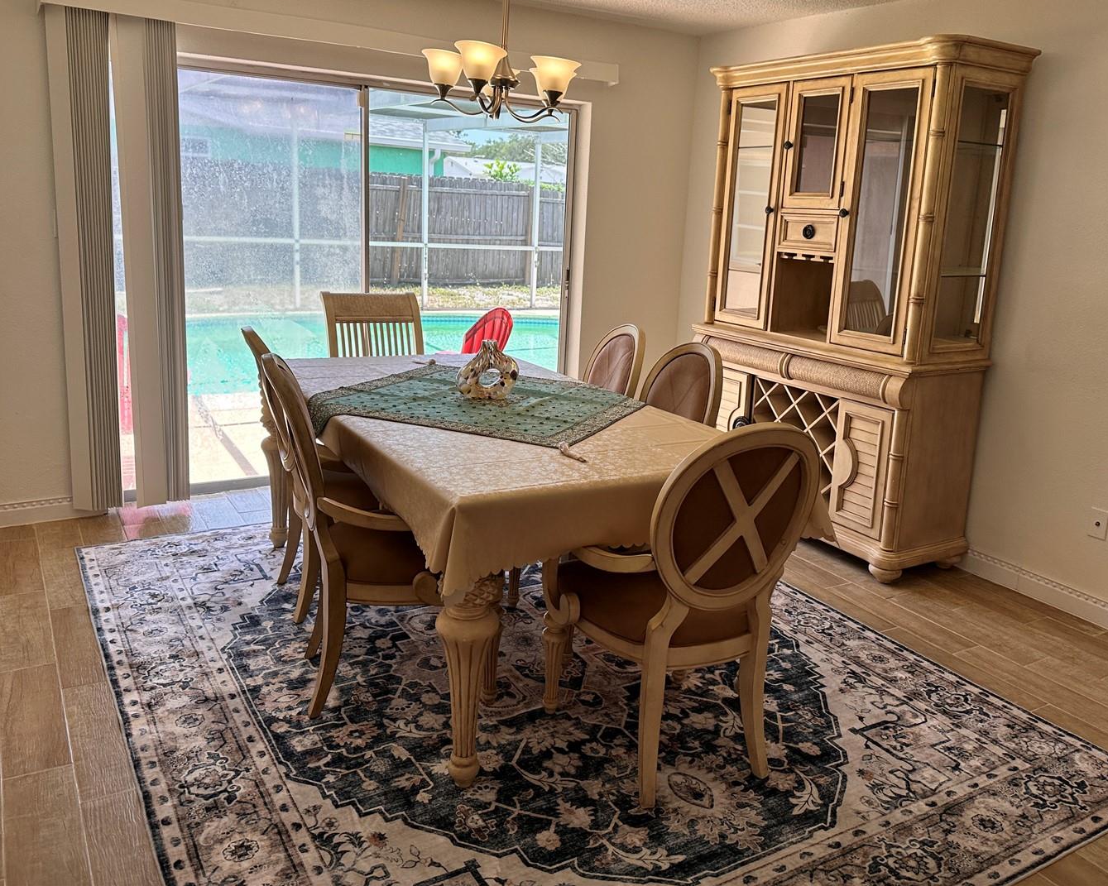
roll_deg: -3.3
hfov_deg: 62.1
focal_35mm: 28
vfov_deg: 51.4
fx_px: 918
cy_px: 390
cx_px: 595
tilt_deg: -11.6
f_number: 1.78
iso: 80
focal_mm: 6.86
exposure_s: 1/524
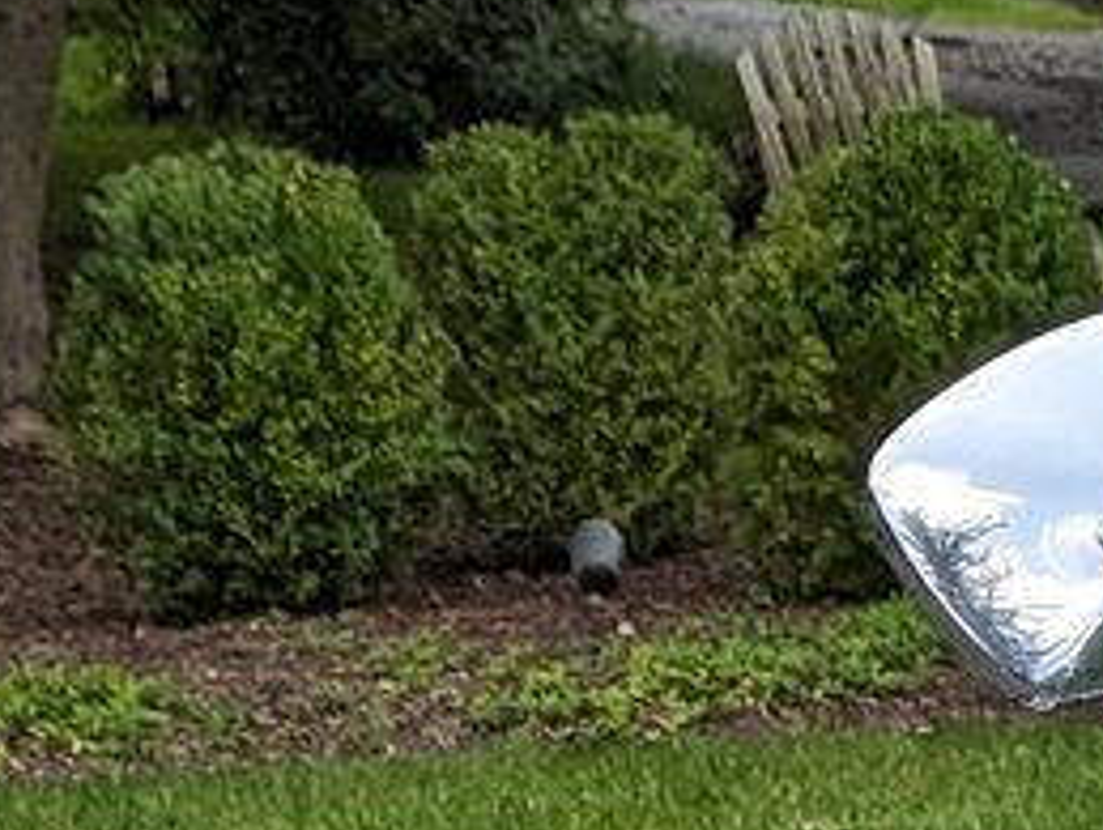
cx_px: 1065
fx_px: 5903
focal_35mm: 185
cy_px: 2388
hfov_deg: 10.6
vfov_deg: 7.2
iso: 42
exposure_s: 1/490
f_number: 1.85
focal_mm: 6.81
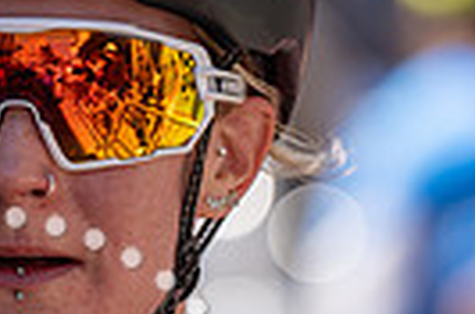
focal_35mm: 678
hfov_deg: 3.0
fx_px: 8924
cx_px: 36
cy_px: 236
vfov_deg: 2.0
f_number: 3.5
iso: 100
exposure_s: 1/500
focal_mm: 200
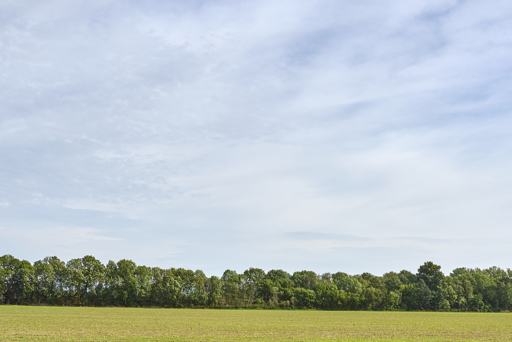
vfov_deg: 26.9
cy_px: 322
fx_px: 683
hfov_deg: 41.1
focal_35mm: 48
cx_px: 280
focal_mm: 24
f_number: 11
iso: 200
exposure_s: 1/400
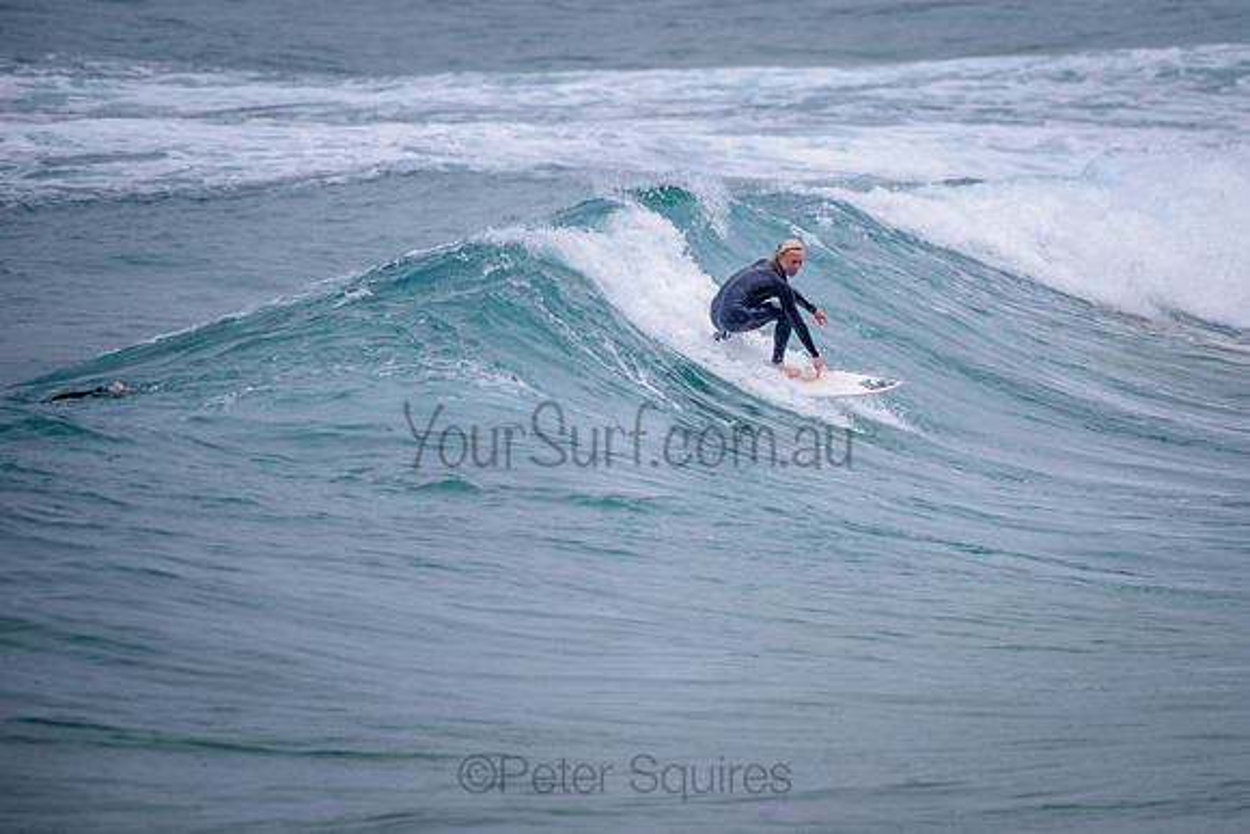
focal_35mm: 613
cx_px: 765
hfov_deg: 3.4
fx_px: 21290
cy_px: 332
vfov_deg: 2.2
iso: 140
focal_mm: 500
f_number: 5.6
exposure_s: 1/2000
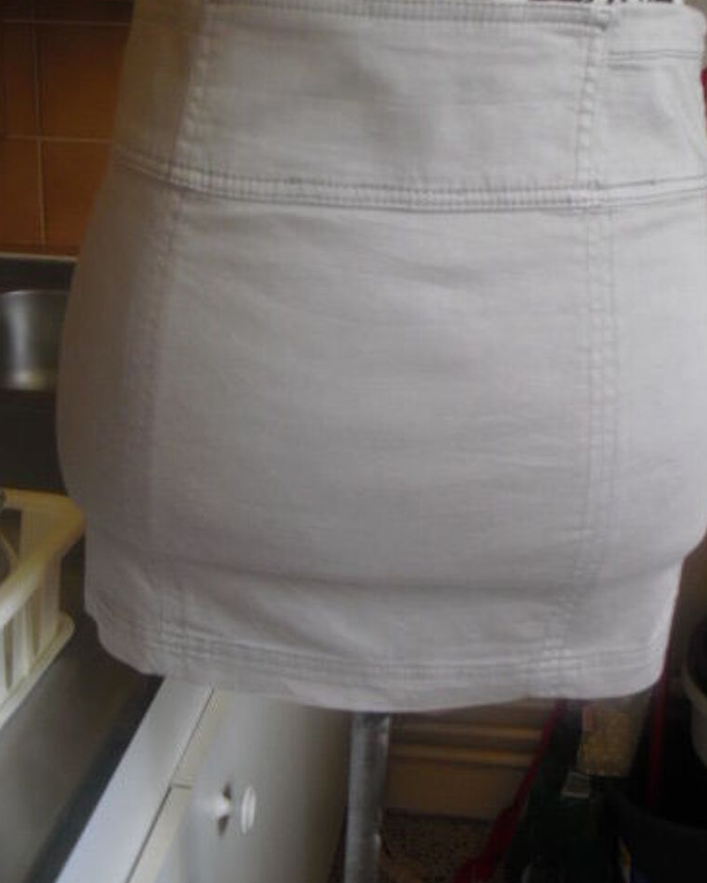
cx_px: 420
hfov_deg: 30.8
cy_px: 375
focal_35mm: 49
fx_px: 1281
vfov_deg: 38.0
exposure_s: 1/60
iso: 200
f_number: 3.1
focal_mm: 6.3
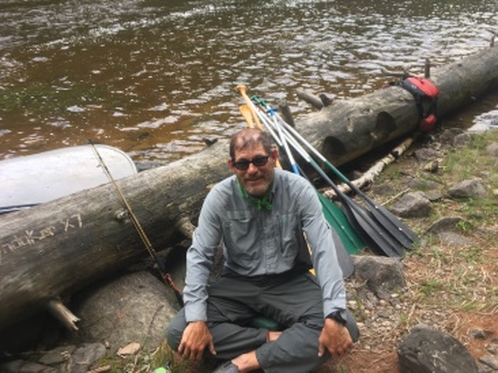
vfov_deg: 48.2
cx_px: 249
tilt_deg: -29.1
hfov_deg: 61.7
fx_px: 417
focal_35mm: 29
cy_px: 186
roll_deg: +0.2
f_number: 2.2
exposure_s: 1/120
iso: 25
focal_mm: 4.15
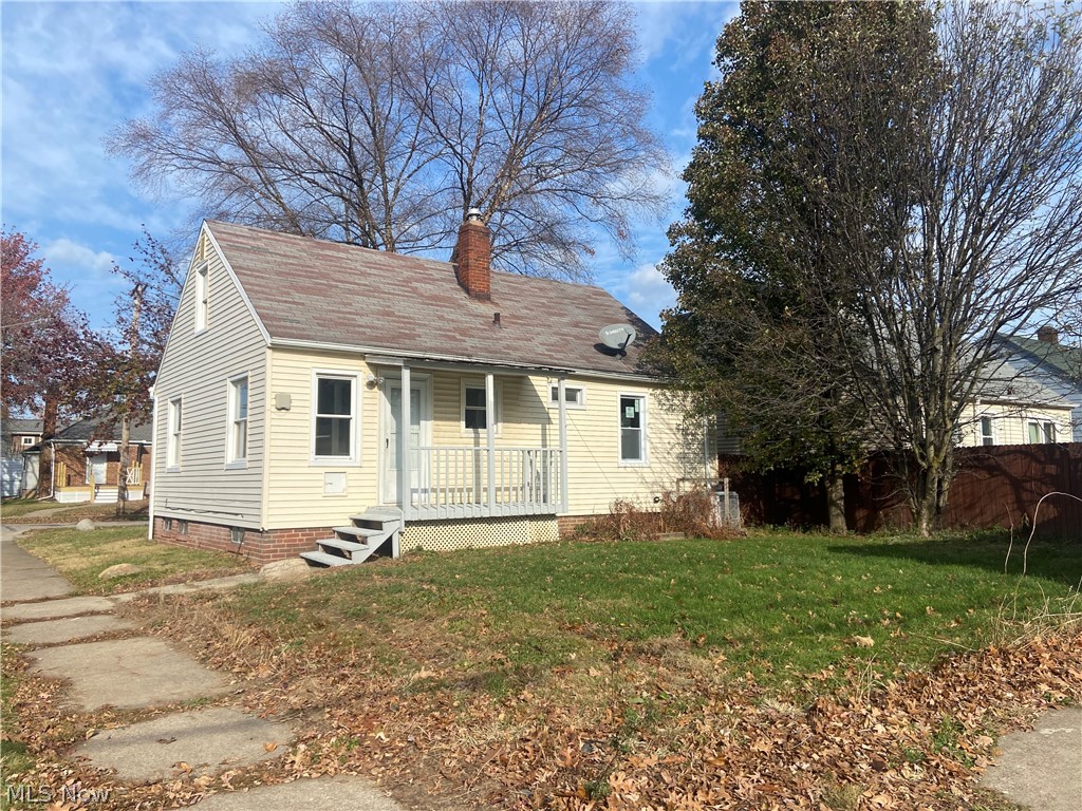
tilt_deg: +4.1
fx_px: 813
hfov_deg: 67.3
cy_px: 406
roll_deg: -0.1
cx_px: 541
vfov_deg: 53.1
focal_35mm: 26
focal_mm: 4.25
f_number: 1.8
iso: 32
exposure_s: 1/3205
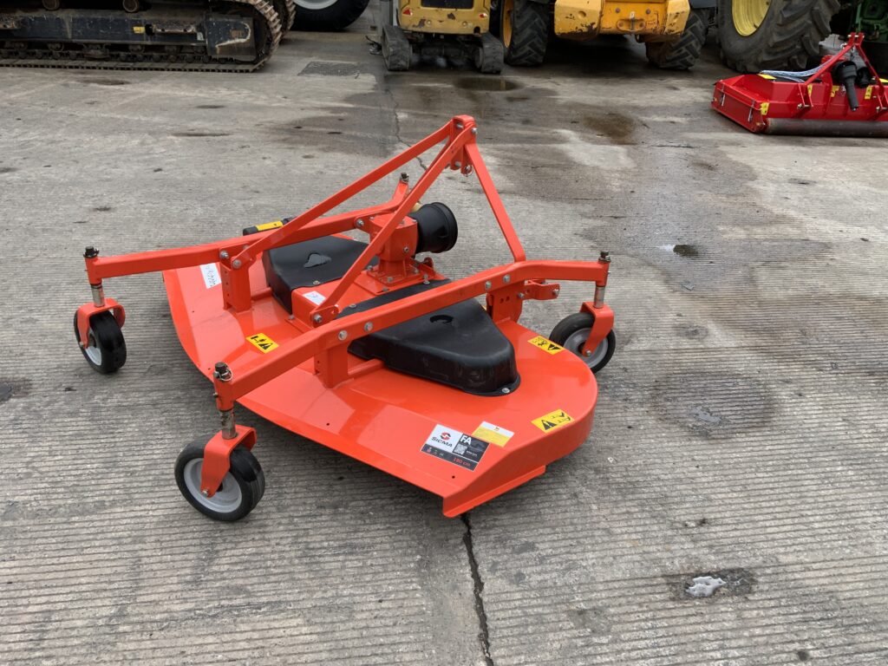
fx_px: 744
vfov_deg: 48.2
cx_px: 444
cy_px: 333
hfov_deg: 61.7
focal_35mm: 29
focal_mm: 3
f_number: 1.8
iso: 16
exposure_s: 1/1098
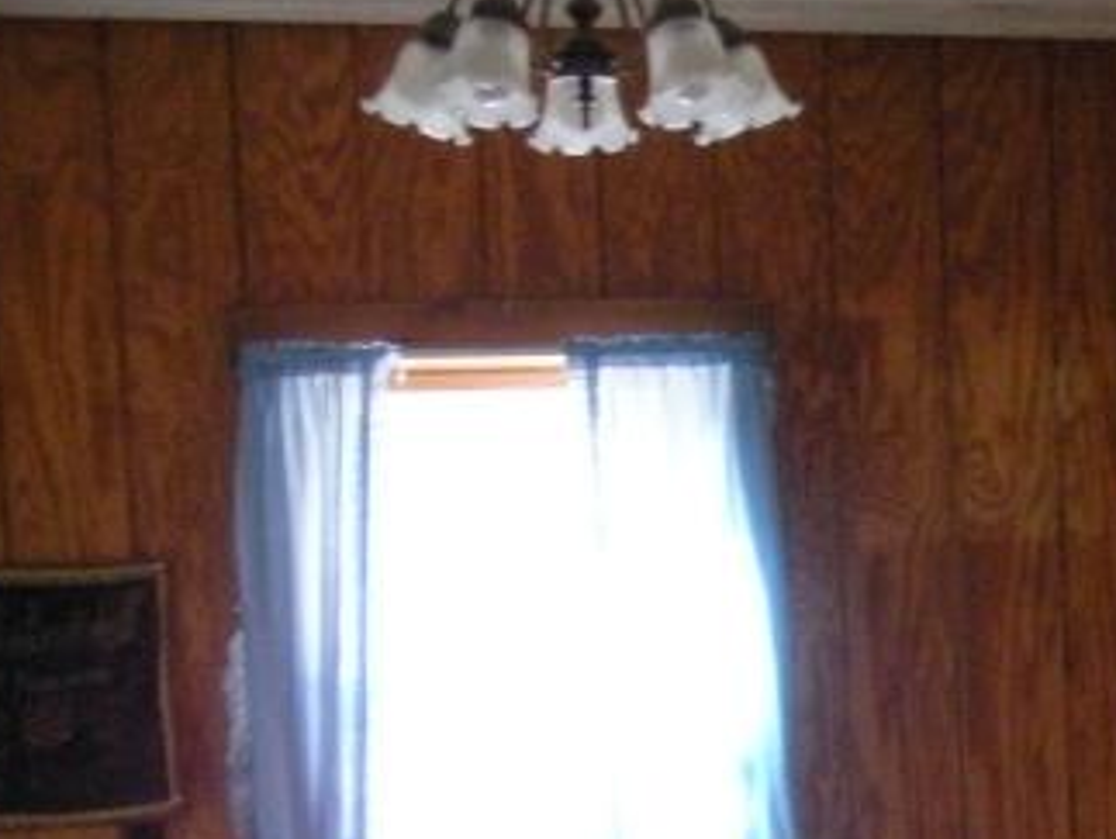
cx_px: 1717
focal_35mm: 114
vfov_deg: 12.4
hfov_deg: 15.7
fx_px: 3679
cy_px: 1215
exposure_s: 1/43.5
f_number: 3.5
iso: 400
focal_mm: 6.3
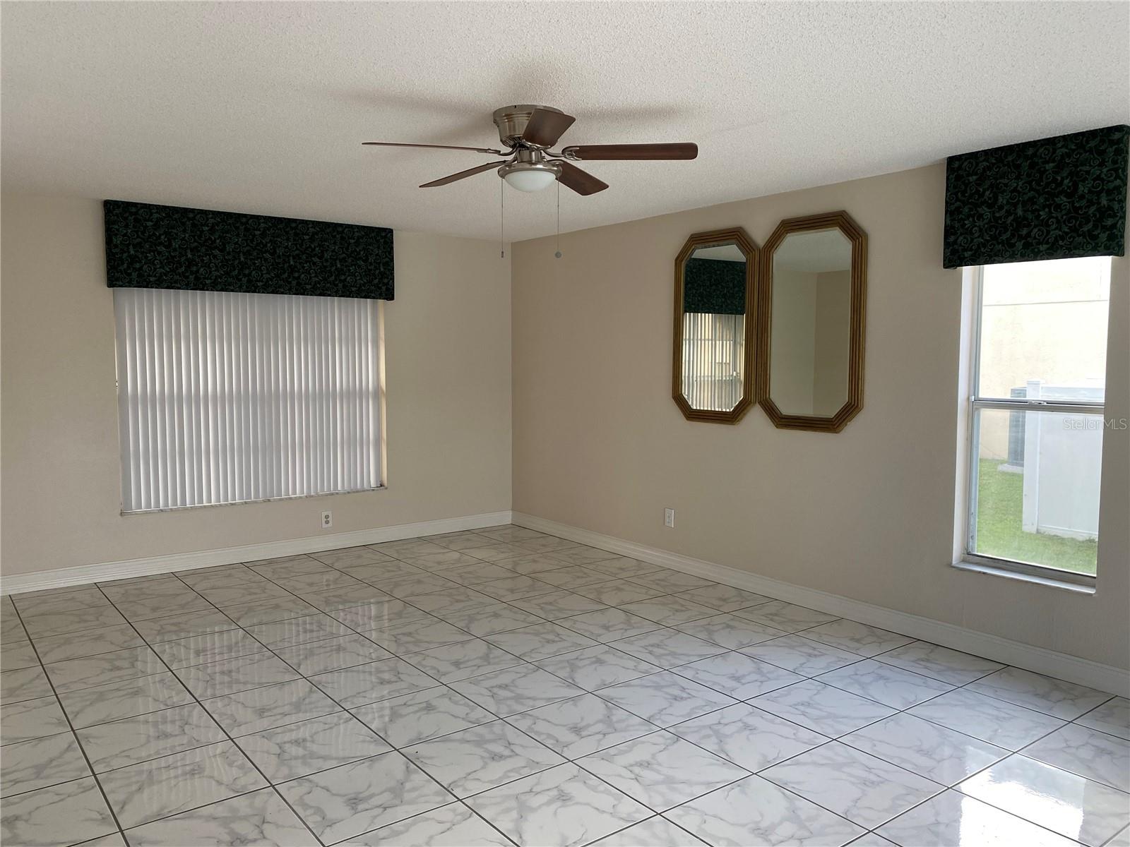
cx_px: 565
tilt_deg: -5.0
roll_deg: -0.1
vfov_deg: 53.1
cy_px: 424
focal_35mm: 26
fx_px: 849
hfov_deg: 67.3
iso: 80
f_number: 1.8
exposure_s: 1/121
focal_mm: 4.25
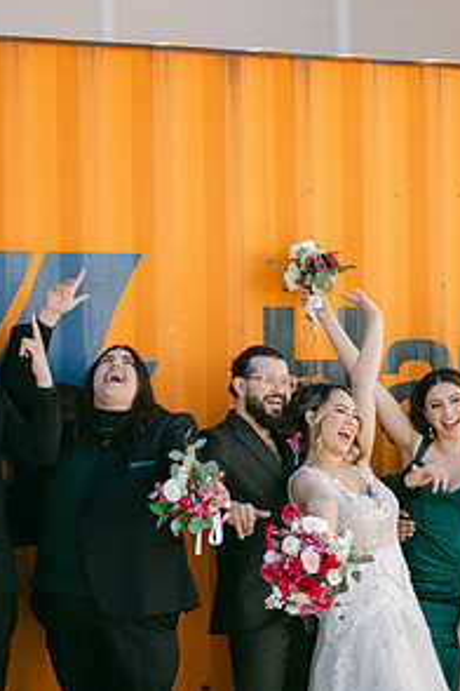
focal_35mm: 130
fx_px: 2491
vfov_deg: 15.8
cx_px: 314
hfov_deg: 10.5
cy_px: 425
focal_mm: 85
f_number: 1.8
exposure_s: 1/1250
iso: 80
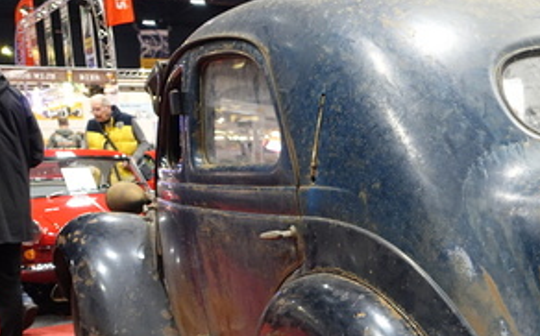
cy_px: 330
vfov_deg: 19.4
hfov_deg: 29.5
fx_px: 956
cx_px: 540
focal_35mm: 65
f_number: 2.5
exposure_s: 1/40
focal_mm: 11.33
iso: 800
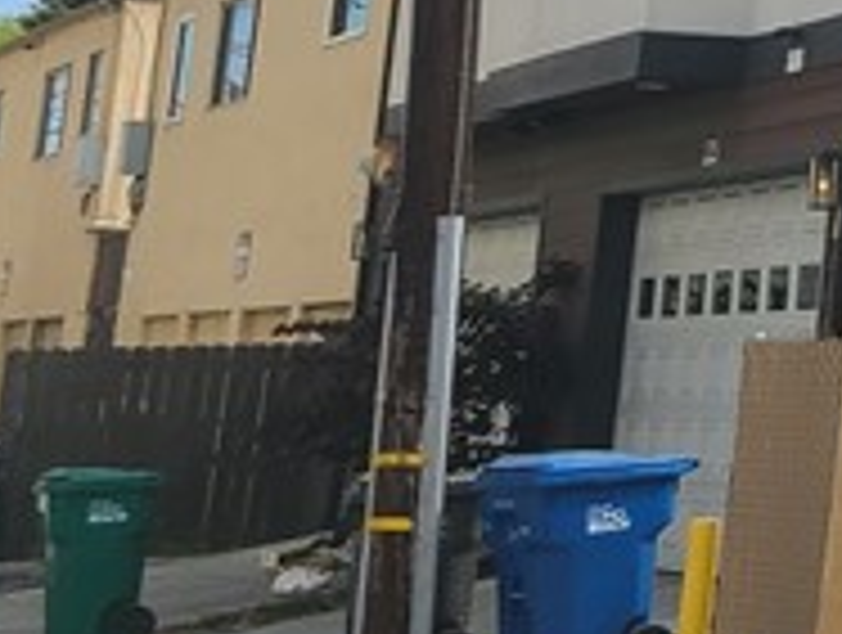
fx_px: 3461
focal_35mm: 142
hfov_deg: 10.8
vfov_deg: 10.2
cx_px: 2283
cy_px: -306
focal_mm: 5.4
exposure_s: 1/1709
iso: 40
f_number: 1.8
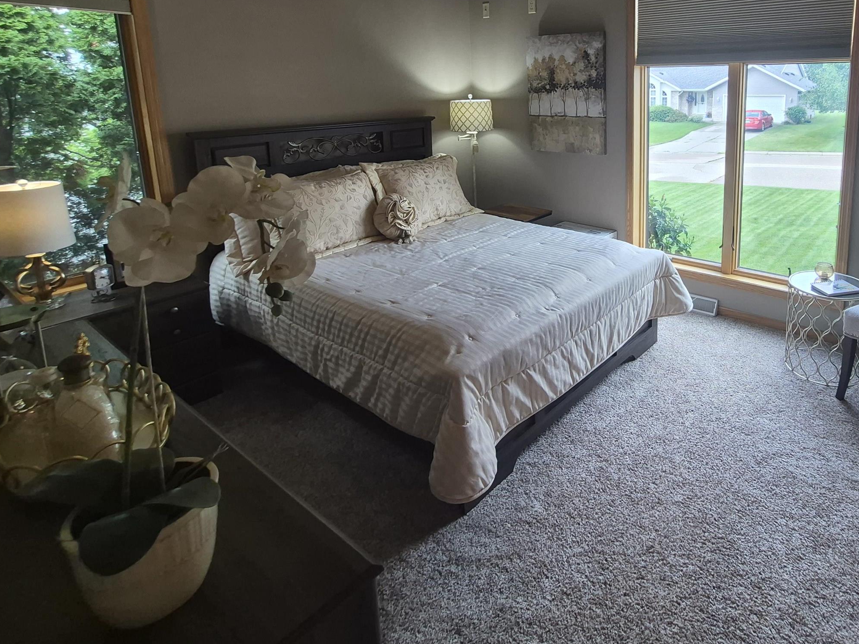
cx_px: 593
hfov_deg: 78.3
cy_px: 159
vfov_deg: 62.1
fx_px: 496
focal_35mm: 20
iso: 100
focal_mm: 1.74
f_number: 2.2
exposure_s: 1/60
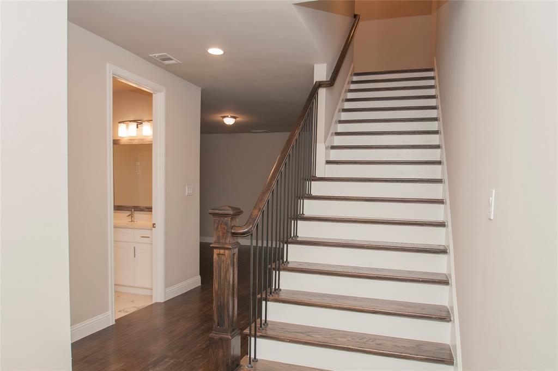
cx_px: 279
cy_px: 186
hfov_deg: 73.8
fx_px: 372
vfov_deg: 53.0
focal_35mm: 24
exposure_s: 1/125
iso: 800
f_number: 5.6
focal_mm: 16
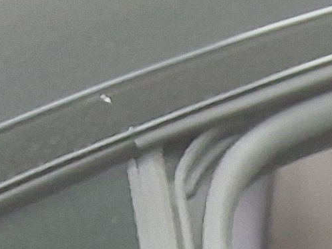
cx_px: 891
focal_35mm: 184
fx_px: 1765
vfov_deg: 7.3
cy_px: 693
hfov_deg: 9.2
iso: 200
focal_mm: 2.91
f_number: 1.9
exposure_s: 1/40
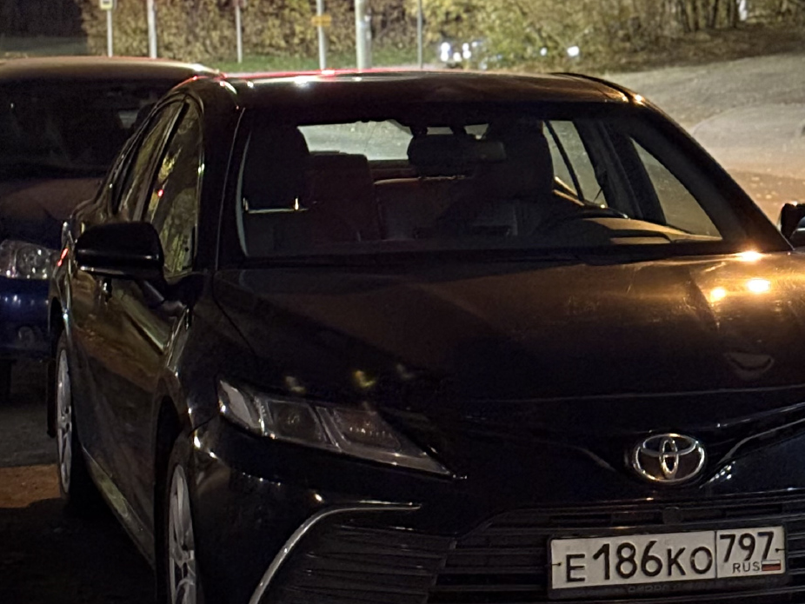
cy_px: 331
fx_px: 1698
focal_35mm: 73
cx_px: 517
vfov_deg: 20.2
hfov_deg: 26.6
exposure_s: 1/17
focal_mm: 5.96
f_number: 1.6
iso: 1600
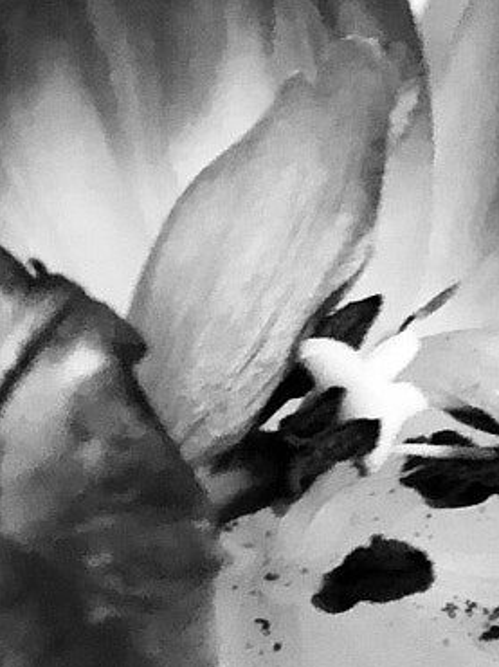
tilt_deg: -46.7
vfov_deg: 16.3
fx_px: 2328
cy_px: 389
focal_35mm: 121
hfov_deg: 11.8
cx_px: -205
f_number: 1.8
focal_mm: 3.99
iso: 100
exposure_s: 1/4
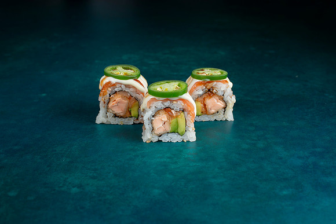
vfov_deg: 25.3
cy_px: 105
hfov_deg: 37.2
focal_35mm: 53
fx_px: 499
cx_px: 168
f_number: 9
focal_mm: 50
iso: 250
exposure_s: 1/250
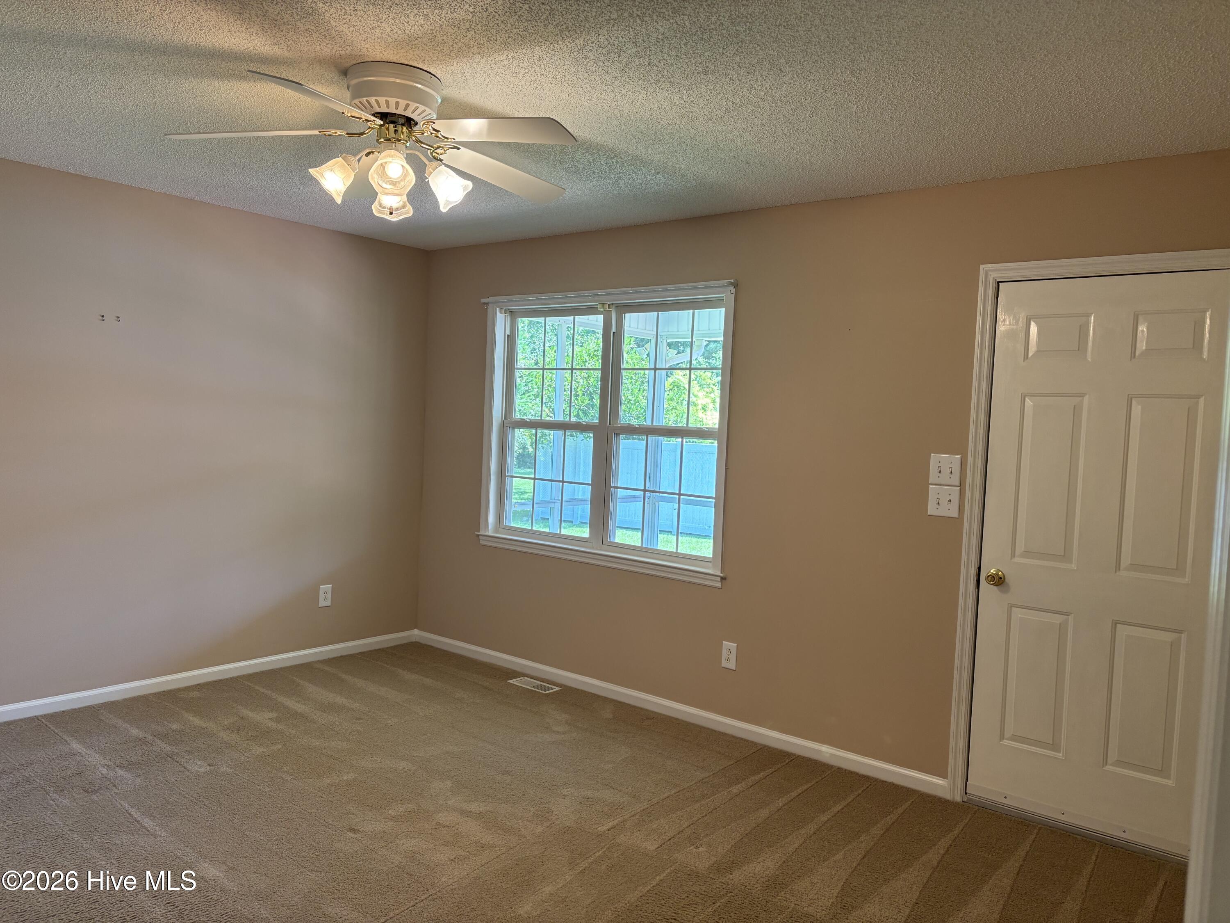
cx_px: 615
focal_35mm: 26
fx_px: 924
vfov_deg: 53.1
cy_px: 462
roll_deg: -2.9
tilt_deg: -2.3
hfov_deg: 67.3
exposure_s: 1/60
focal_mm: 5.96
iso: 80
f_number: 1.6
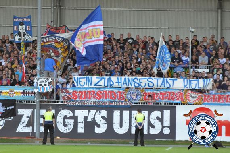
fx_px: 1773
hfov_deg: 7.4
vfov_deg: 5.0
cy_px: 76
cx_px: 115
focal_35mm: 278
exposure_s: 1/800
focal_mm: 185
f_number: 3.2
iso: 800
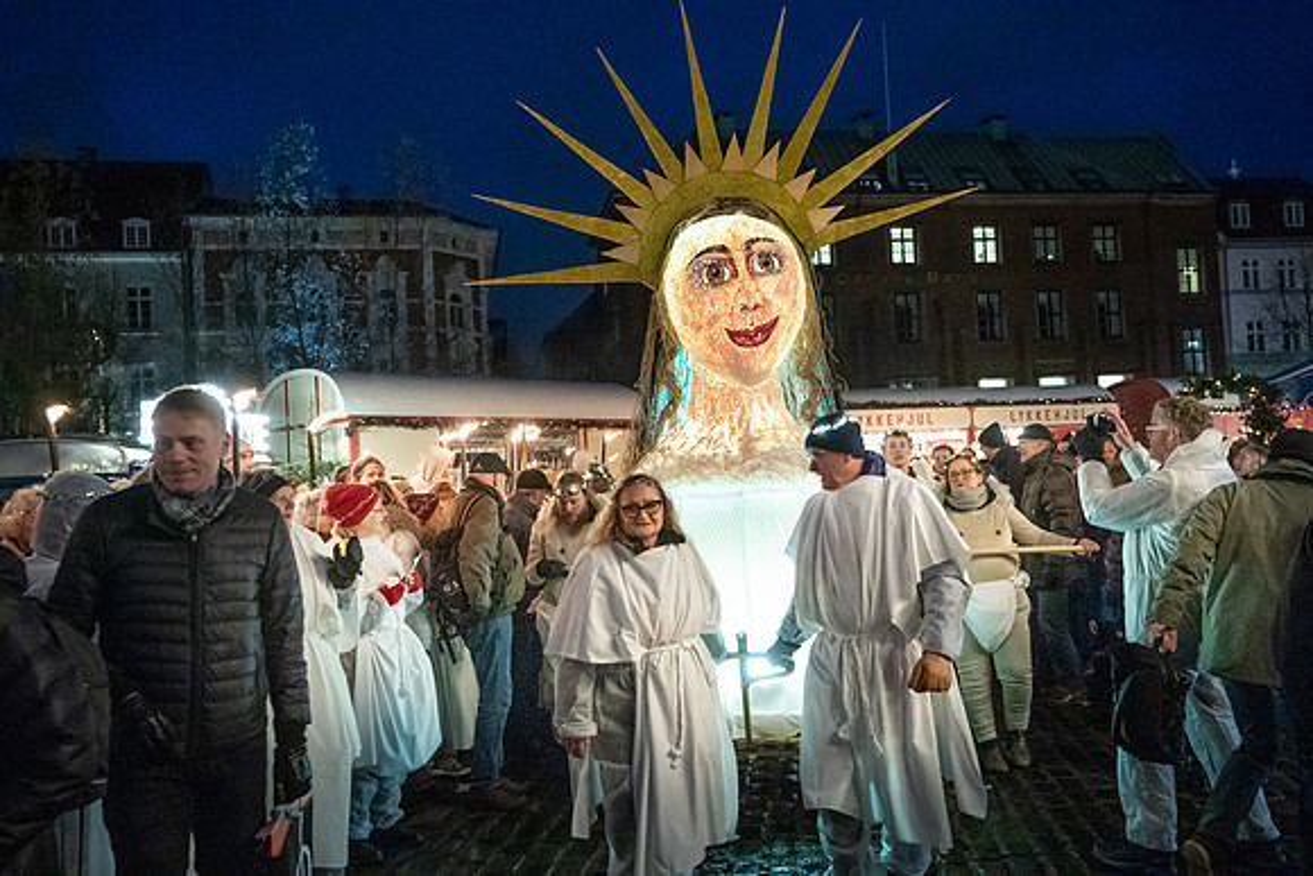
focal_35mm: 30
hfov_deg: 61.9
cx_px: 656
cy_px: 438
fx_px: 1094
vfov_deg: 43.6
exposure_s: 1/250
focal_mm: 30
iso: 8000
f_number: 2.8
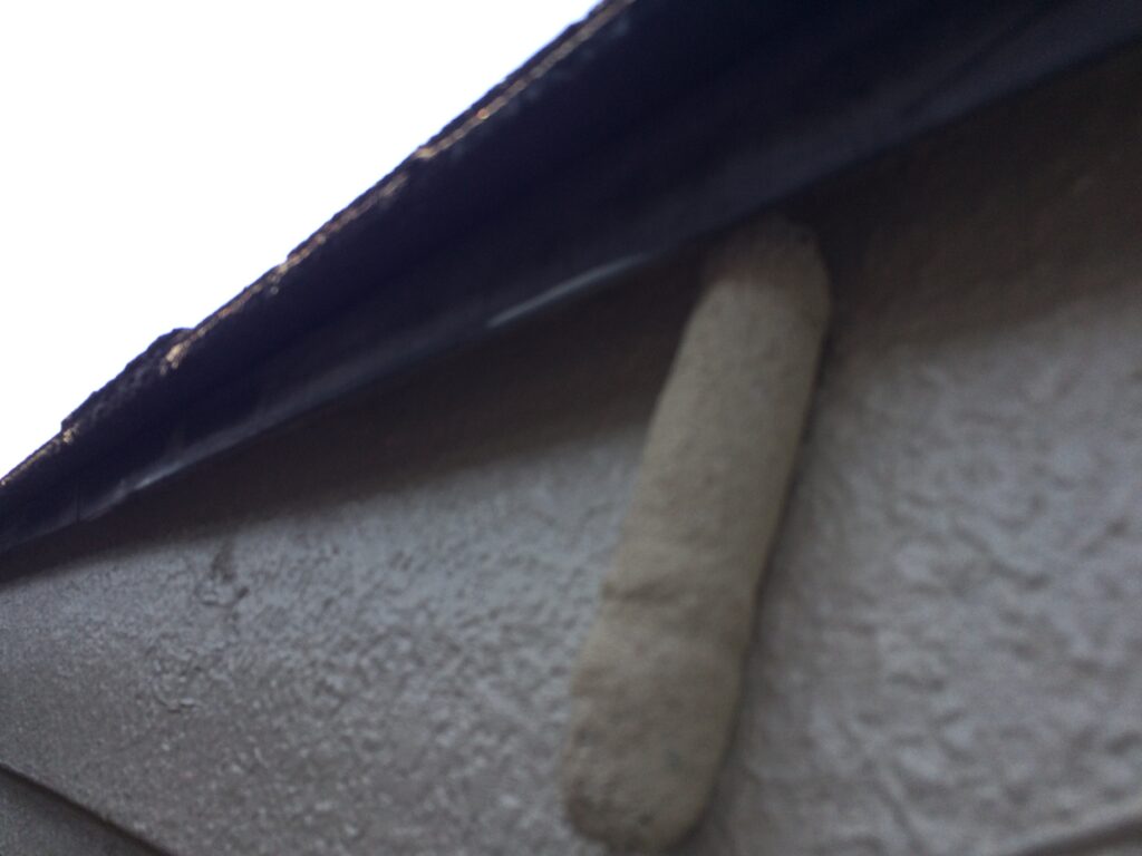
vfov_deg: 48.2
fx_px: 957
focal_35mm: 29
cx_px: 571
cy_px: 428
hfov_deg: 61.7
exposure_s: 1/471
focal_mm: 4.15
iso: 32
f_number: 2.2
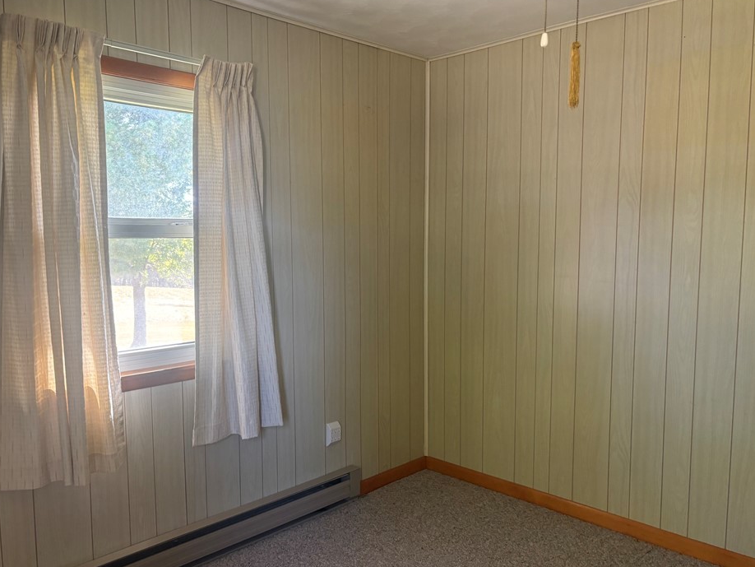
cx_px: 343
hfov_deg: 61.5
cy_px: 304
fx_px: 633
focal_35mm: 29
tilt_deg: -5.8
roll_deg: -0.9
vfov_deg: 48.2
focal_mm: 5.96
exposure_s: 1/60
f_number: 1.6
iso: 125
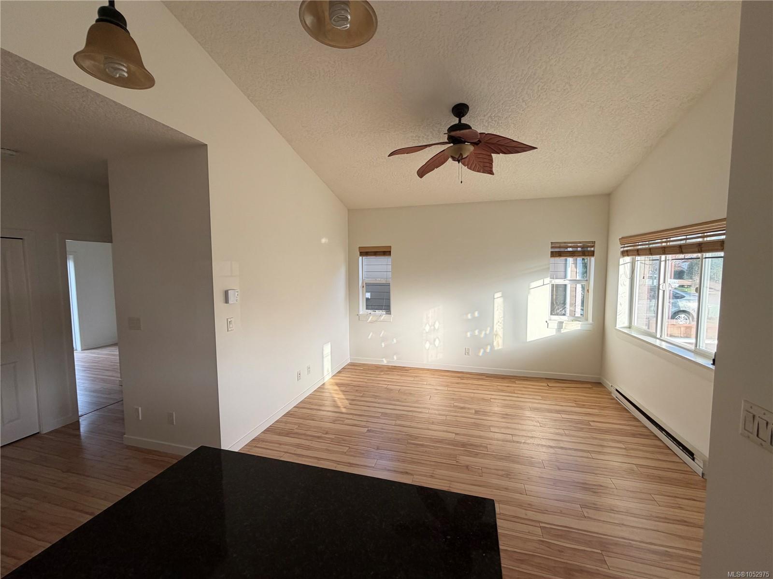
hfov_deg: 102.1
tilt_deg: -3.0
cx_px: 386
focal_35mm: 14
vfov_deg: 85.7
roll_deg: -1.4
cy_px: 290
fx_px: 313
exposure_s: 1/121
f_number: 2.2
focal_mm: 2.22
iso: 100
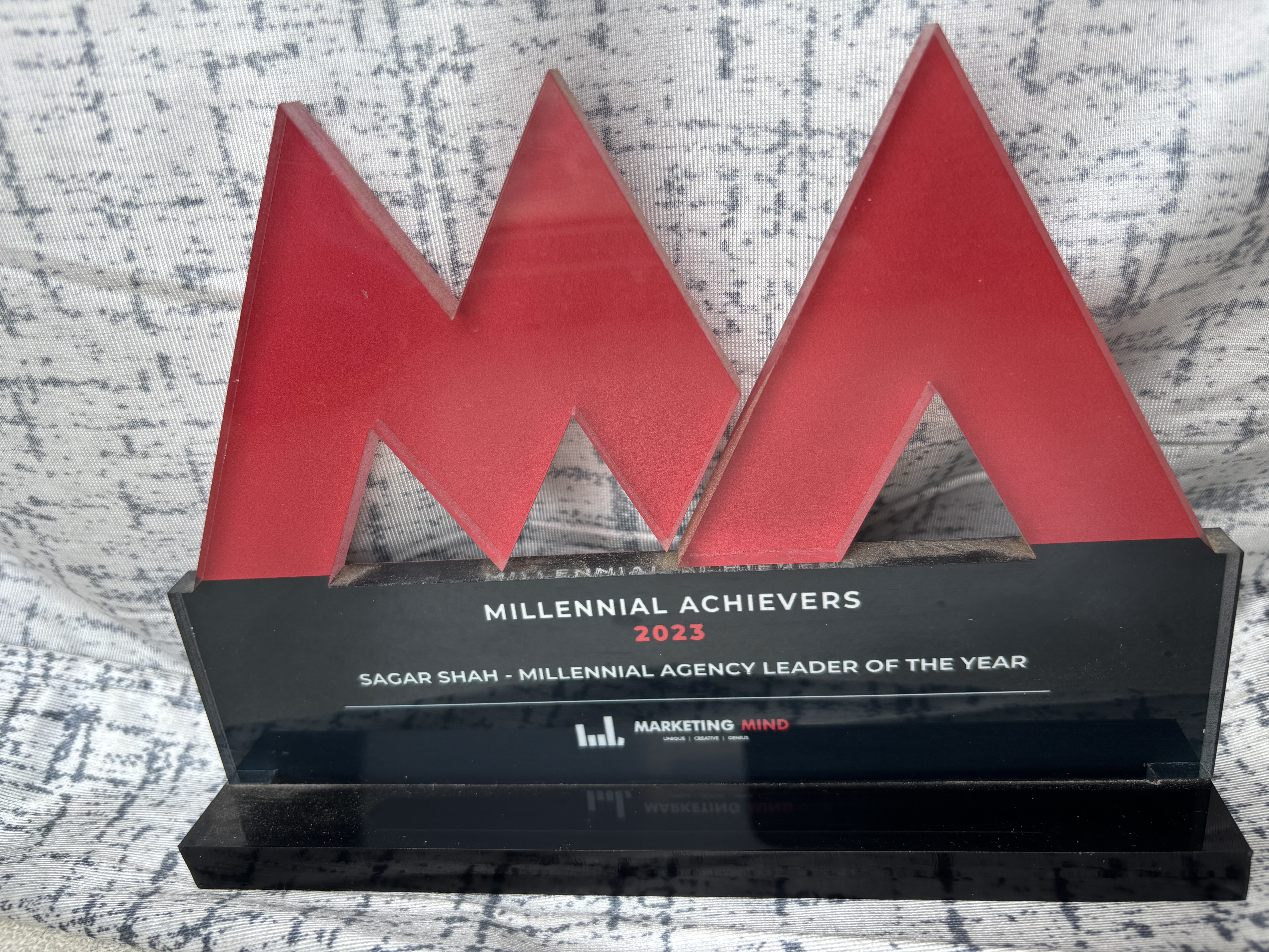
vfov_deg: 53.1
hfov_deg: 67.3
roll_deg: +7.5
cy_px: 476
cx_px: 634
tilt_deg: -20.9
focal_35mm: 26
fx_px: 953
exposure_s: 1/207
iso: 40
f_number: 1.6
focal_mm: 5.96
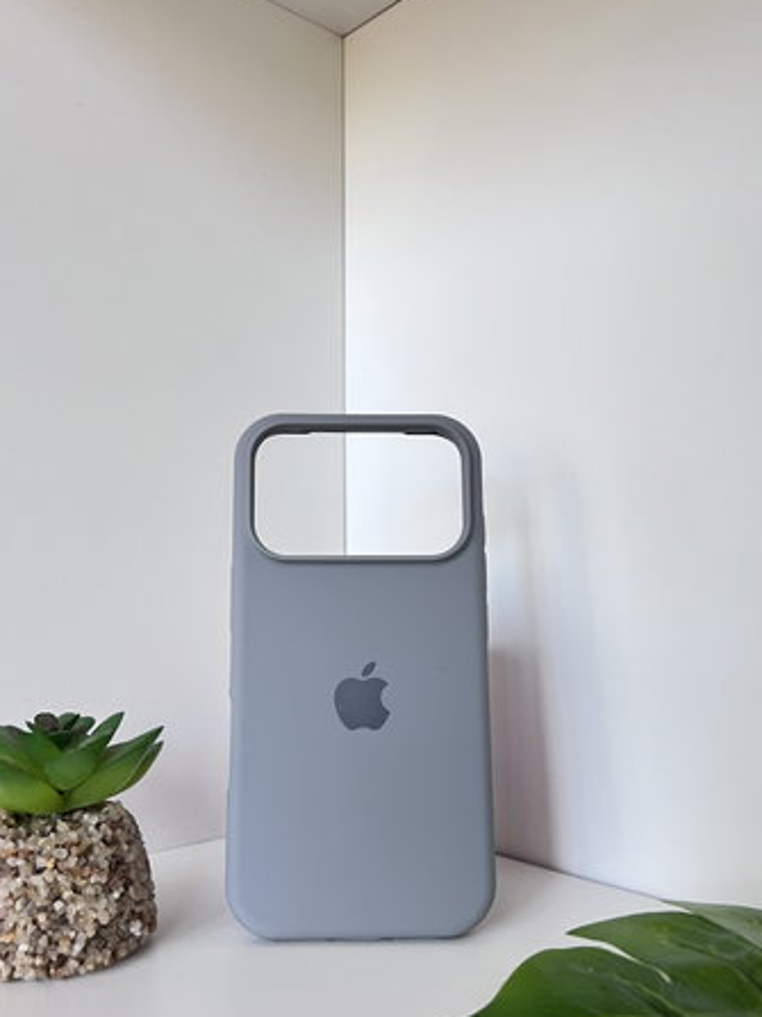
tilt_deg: -1.4
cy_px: 595
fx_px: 910
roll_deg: +1.3
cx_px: 362
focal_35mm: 31
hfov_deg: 45.4
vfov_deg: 58.0
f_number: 1.5
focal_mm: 5.7
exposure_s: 1/61
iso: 125
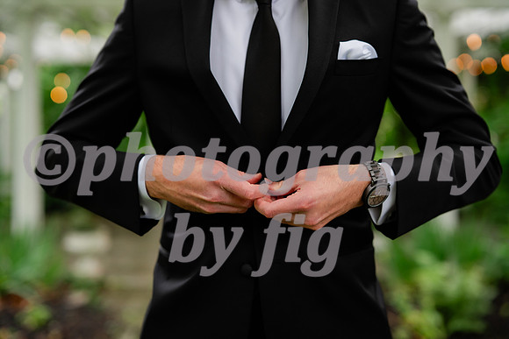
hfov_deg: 39.6
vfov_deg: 27.0
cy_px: 170
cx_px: 254
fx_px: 707
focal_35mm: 50
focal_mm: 50
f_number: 2
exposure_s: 1/400
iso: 200
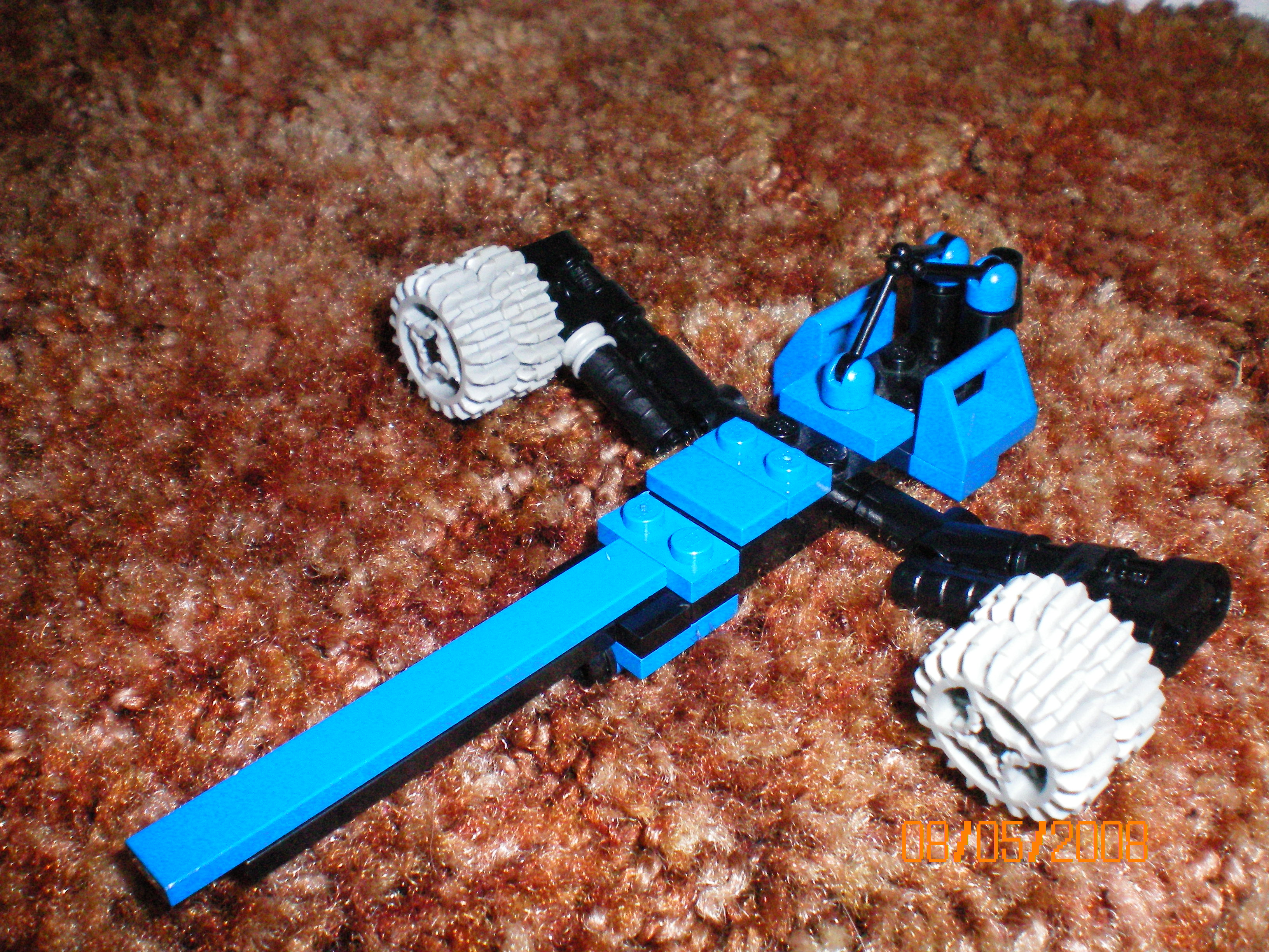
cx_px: 634
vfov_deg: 37.7
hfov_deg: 49.0
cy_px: 476
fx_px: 1393
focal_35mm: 38
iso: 400
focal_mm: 6.3
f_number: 4.6
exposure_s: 1/60
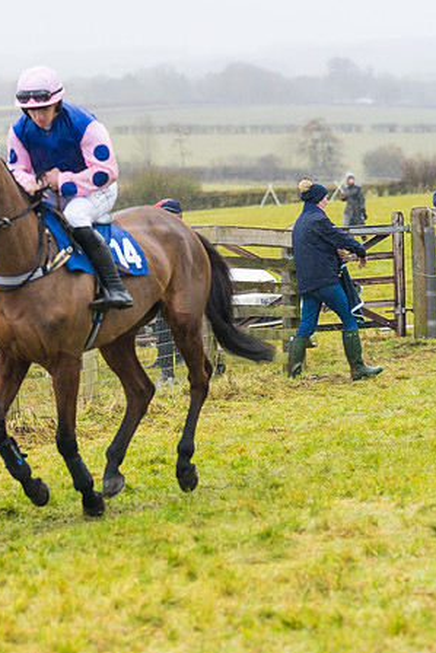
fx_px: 3921
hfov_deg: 6.4
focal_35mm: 216
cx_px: 60
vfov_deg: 9.5
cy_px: 346
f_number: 4
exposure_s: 1/1000
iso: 800
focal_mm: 135
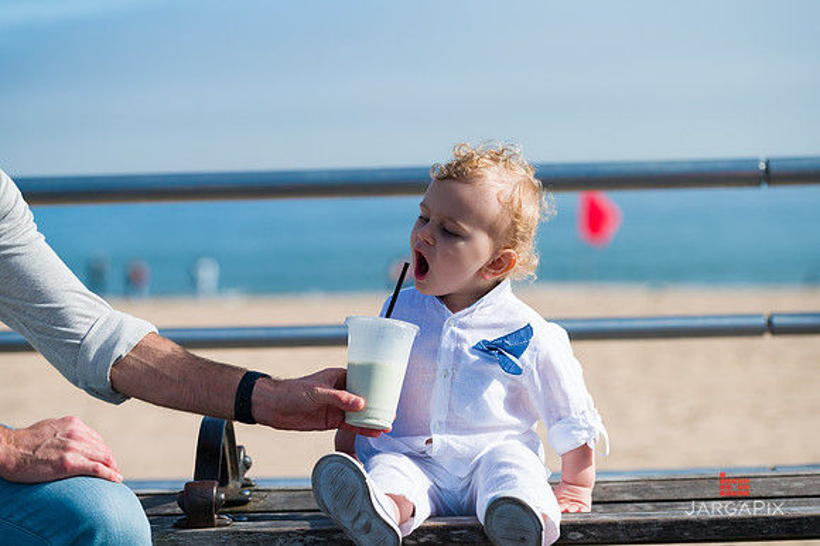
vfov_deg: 12.2
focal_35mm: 112
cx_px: 410
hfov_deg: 18.3
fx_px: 2550
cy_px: 273
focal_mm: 112
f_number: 4
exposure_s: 1/2500
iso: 200
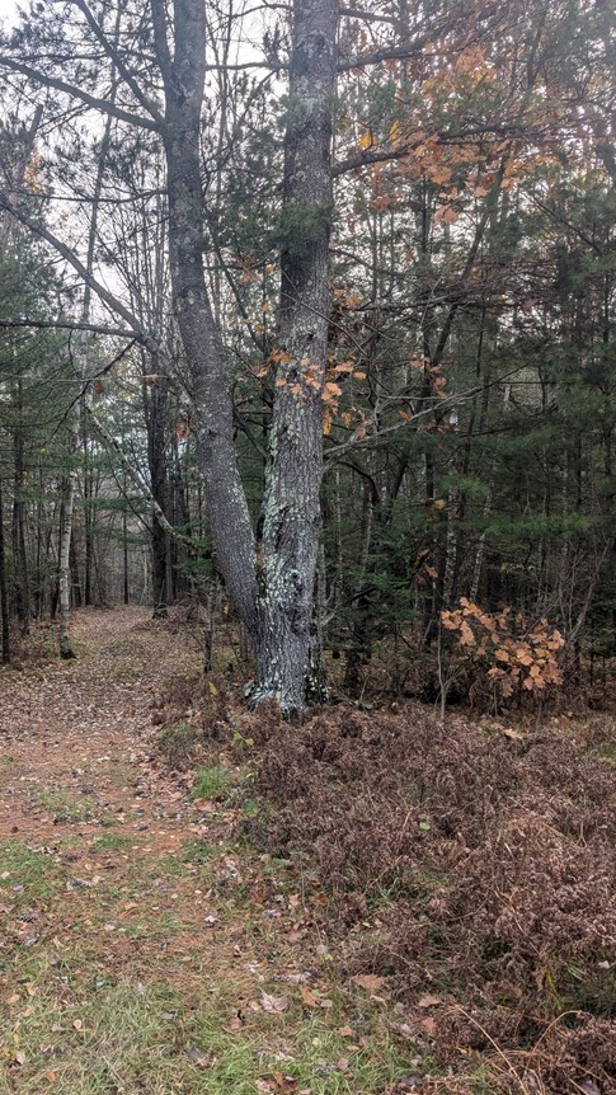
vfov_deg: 62.4
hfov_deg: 36.8
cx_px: 151
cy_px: 617
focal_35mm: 31
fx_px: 900
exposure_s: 1/305
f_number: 1.85
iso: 31
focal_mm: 6.81
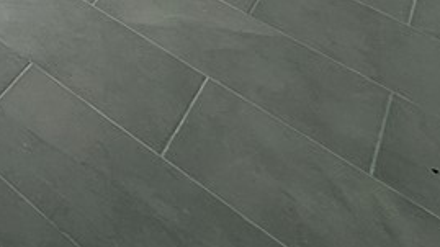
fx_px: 676
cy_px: -370
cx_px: -190
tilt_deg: -13.5
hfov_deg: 27.3
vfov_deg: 13.7
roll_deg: -3.5
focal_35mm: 58
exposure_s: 1/192
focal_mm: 2.22
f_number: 2.2
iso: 50
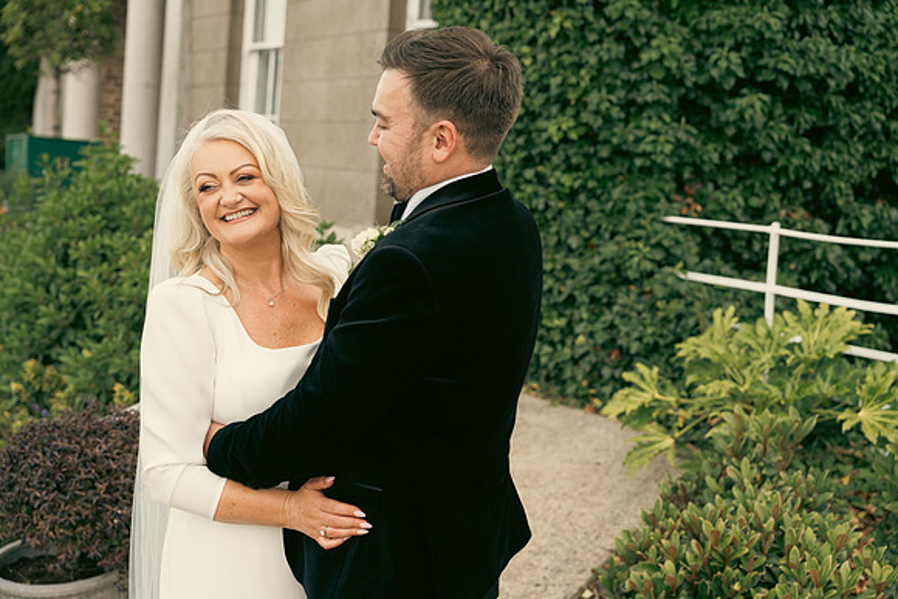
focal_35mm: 50
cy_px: 300
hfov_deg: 39.6
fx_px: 1247
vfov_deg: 27.0
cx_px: 449
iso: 160
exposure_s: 1/400
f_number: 3.5
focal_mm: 50
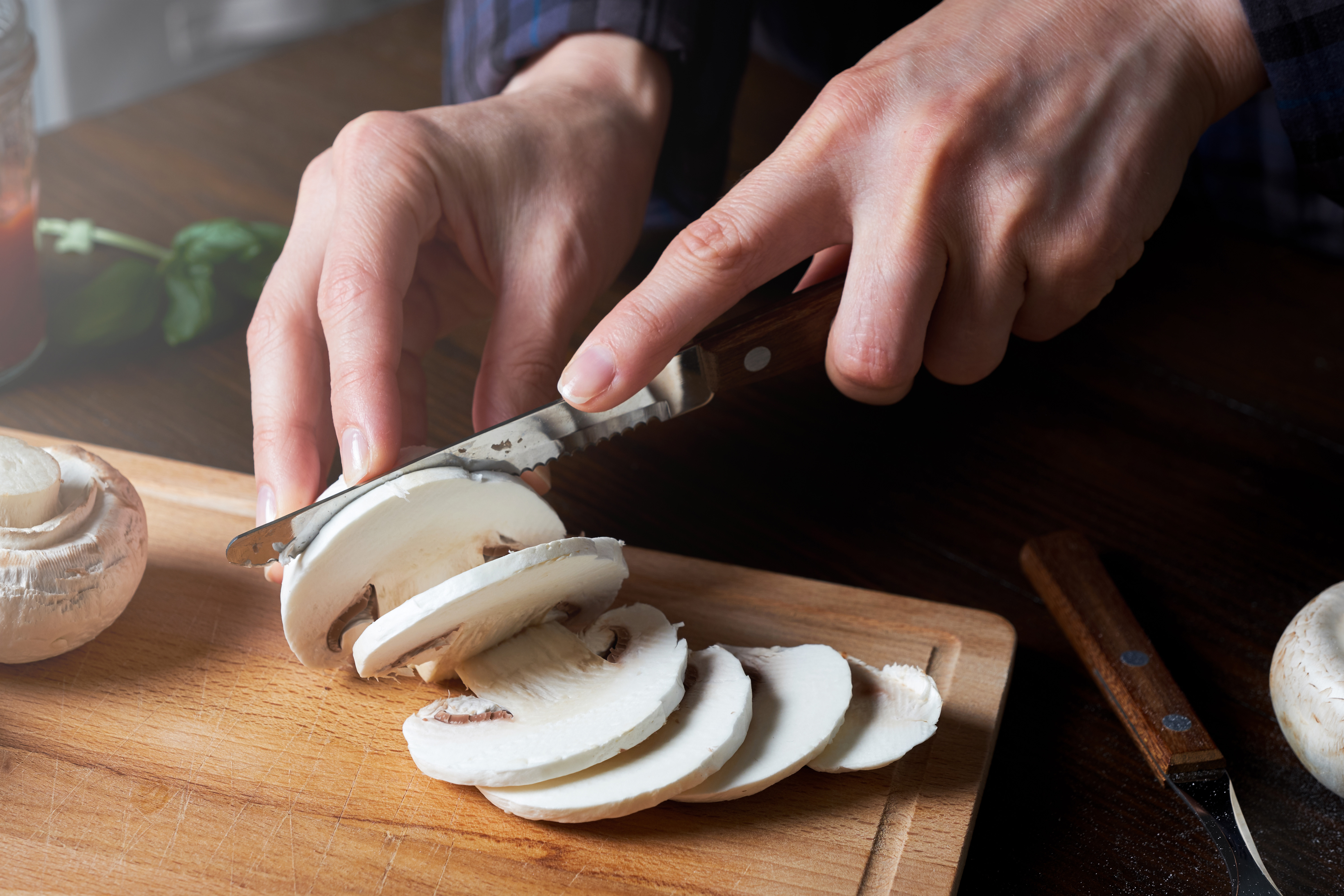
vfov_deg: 22.6
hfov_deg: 33.4
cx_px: 672
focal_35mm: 60
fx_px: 2240
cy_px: 448
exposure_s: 1/125
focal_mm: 40.1
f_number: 5.6
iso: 200
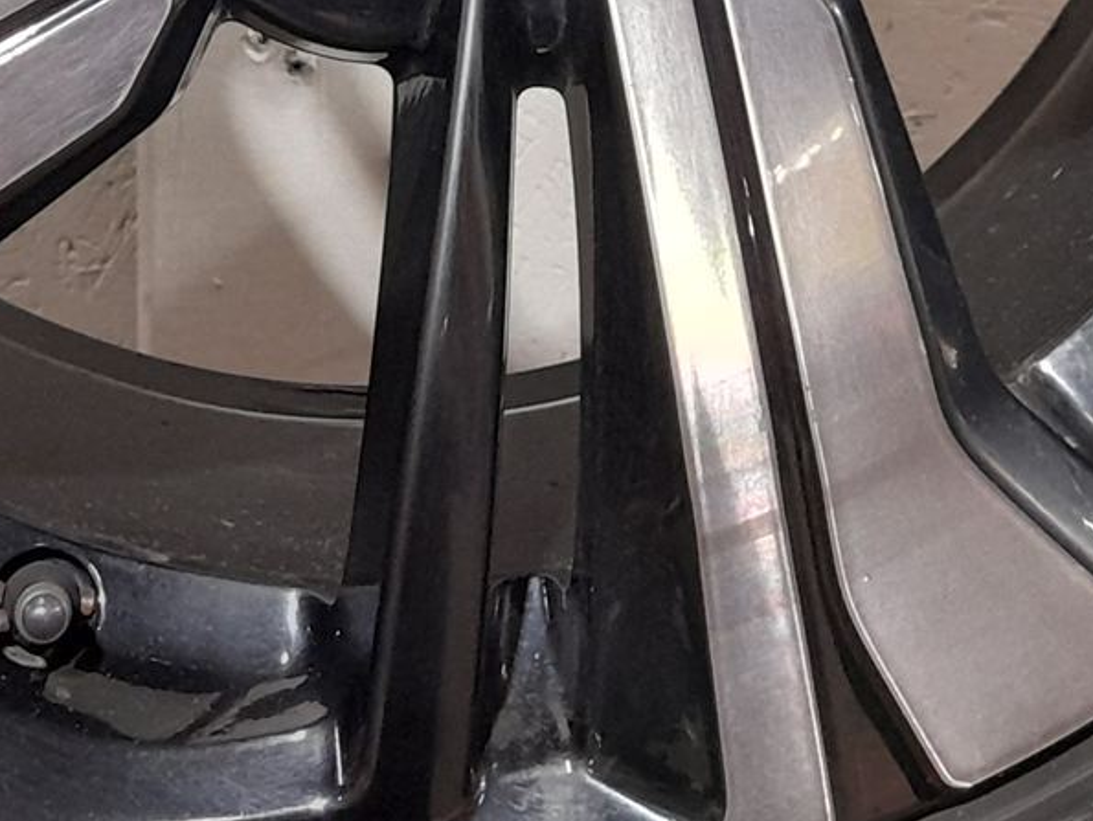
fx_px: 2717
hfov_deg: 22.7
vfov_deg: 15.7
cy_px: -443
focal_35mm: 86
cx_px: 411
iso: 400
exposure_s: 1/33
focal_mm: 4.6
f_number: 2
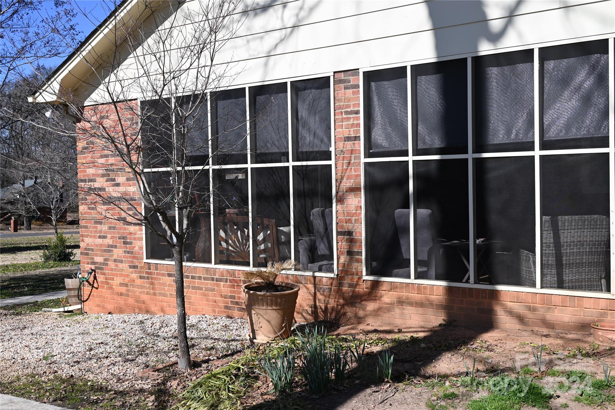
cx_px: 308
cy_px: 205
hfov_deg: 51.9
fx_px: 632
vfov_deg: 36.0
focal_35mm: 37
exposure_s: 1/400
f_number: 7.1
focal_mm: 37
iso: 100
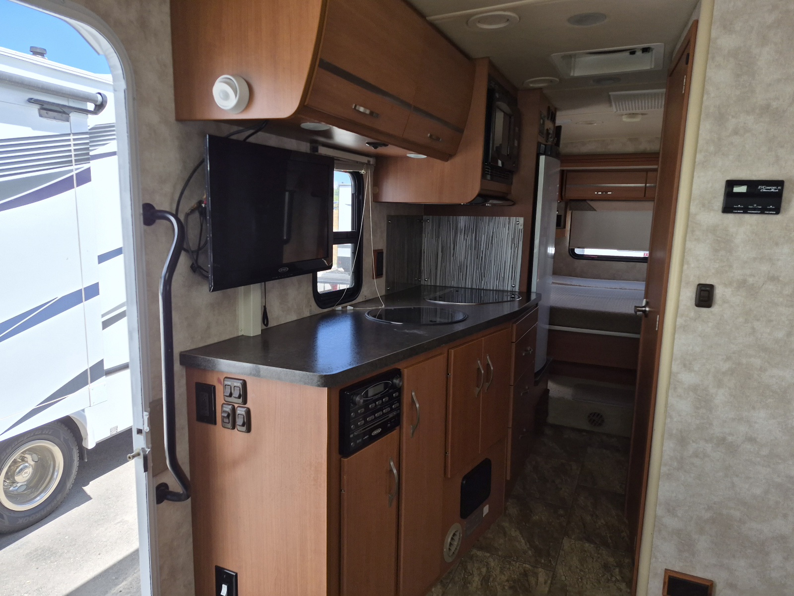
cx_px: 397
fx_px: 528
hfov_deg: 73.9
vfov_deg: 58.9
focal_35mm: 23
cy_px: 298
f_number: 1.8
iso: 80
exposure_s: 1/1250
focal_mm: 5.4
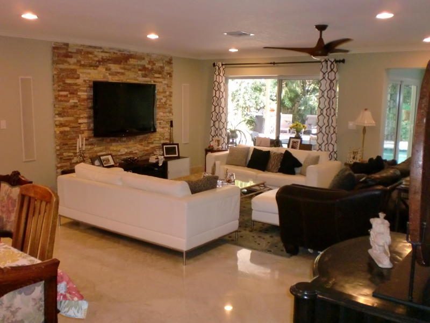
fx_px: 435
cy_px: 162
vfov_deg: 40.7
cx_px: 215
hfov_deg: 52.6
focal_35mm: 35
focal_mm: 6.3
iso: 400
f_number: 3.1
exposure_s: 1/60
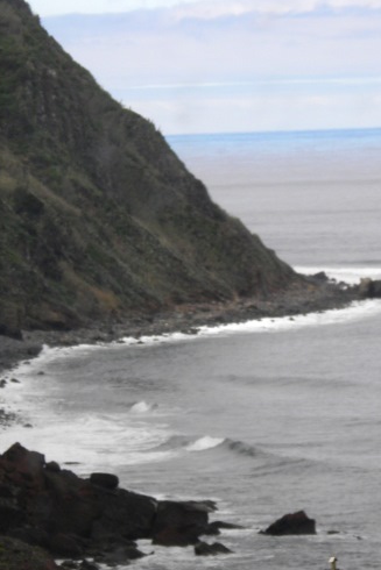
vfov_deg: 5.9
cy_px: 161
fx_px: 5584
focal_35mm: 352
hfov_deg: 3.9
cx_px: 84
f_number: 5.7
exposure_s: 1/160
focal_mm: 29.2
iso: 50
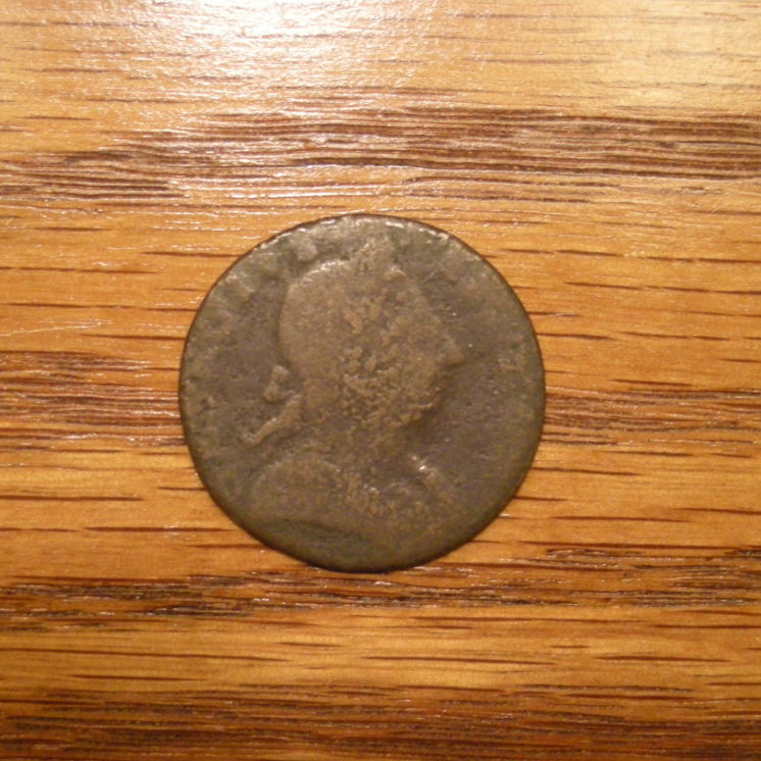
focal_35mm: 90
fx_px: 2238
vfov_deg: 19.3
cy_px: 380
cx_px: 347
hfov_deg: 19.3
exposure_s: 1/21.2
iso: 400
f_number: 3.9
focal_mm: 12.3
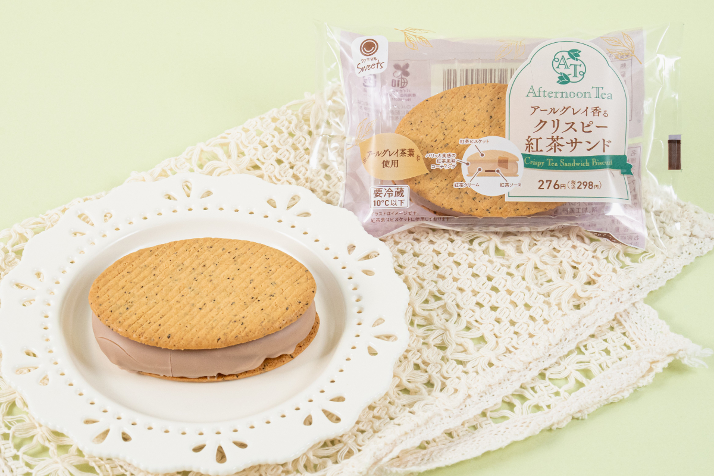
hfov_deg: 28.8
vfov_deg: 19.5
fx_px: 1388
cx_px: 357
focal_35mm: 70
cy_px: 238
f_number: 13
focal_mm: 70
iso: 2500
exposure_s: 1/80
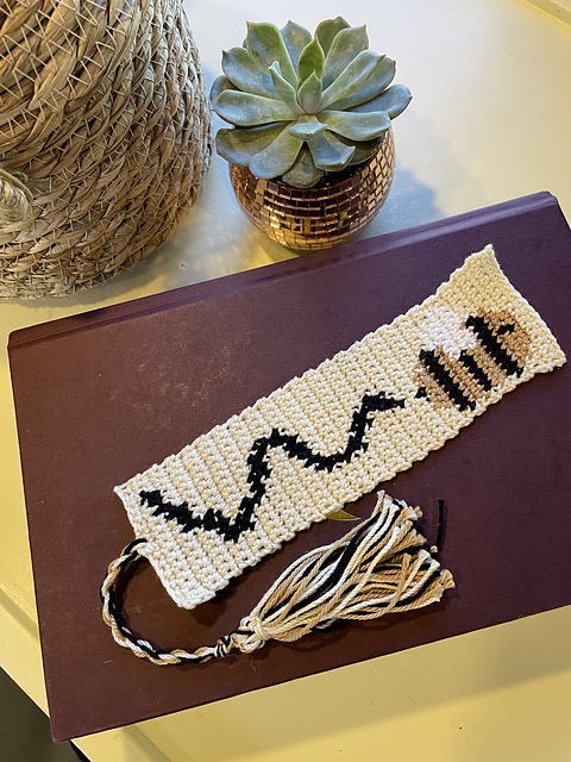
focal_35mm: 26
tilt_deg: -75.2
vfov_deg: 67.3
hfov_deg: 53.1
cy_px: 381
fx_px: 572
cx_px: 286
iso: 125
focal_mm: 4.2
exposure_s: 1/67
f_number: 1.6
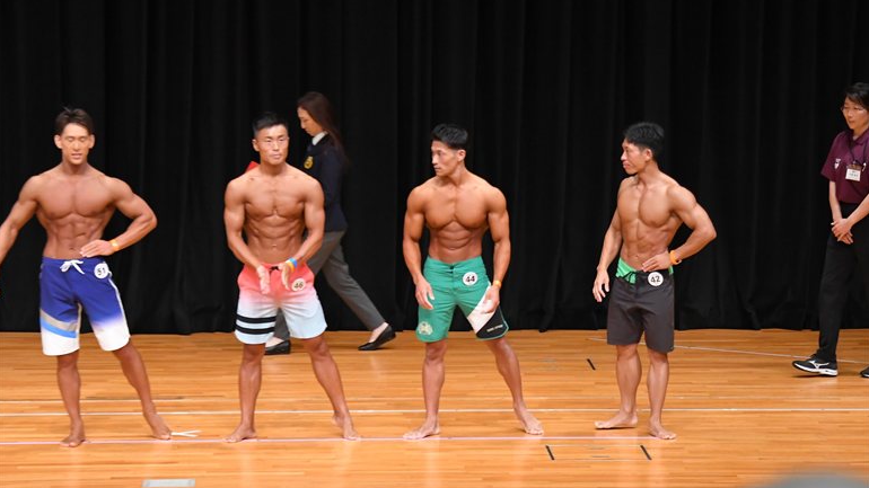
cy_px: 257
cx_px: 434
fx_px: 3640
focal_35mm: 158
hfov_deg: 13.6
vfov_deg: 7.7
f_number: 5.6
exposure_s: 1/400
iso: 4000
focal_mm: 100
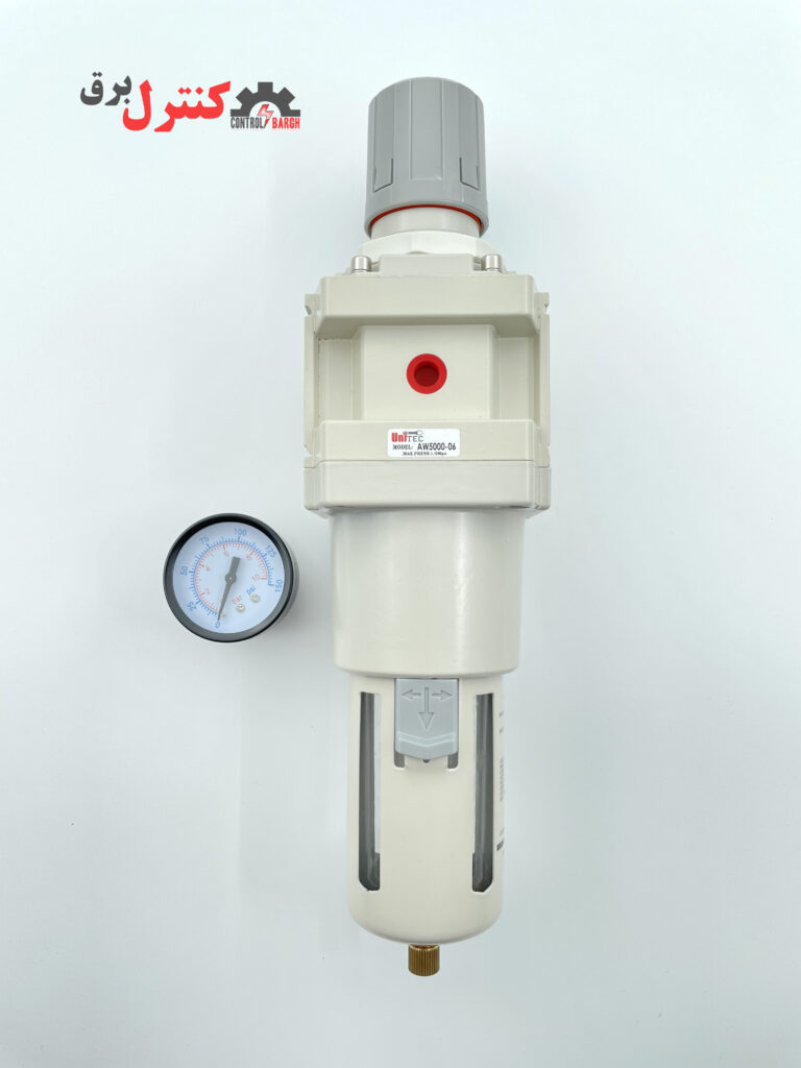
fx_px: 802
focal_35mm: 26
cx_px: 400
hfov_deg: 53.1
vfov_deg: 67.3
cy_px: 534
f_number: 1.6
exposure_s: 1/255
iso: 40
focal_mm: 4.2
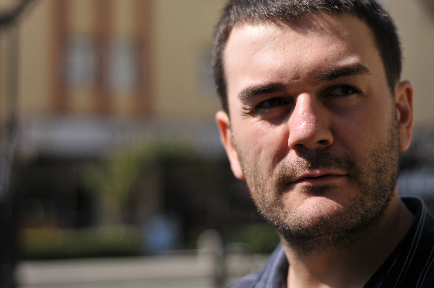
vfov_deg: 18.1
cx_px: 217
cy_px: 144
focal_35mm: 75
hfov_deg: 27.0
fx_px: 903
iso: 200
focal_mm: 50
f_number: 2
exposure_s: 1/8000
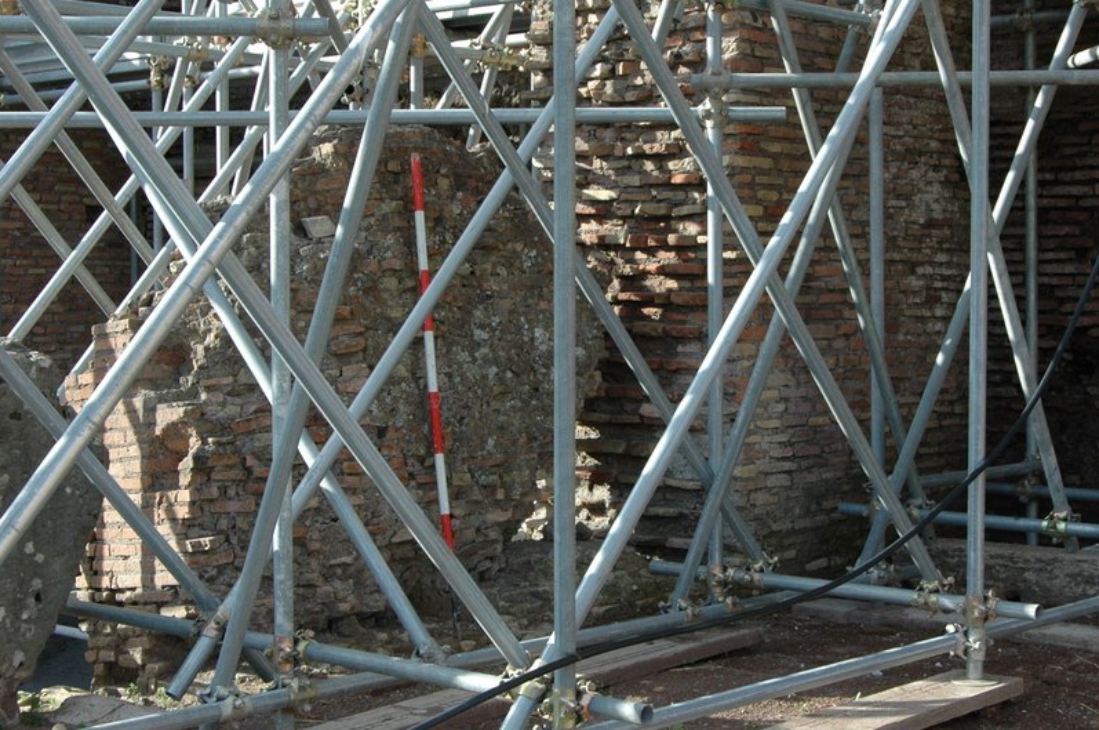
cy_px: 349
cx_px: 627
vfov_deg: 21.2
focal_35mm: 64
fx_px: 1951
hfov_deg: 31.4
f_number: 7.1
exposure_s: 1/200
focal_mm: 34
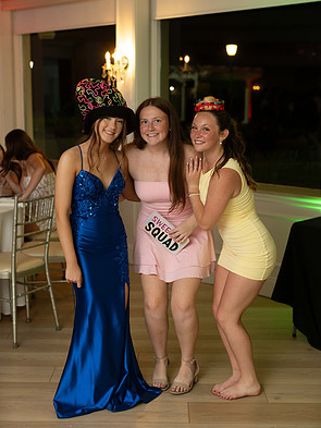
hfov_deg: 26.6
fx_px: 680
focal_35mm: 55
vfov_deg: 34.9
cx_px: 162
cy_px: 207
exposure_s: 1/125
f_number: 2.8
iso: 1600
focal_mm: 50
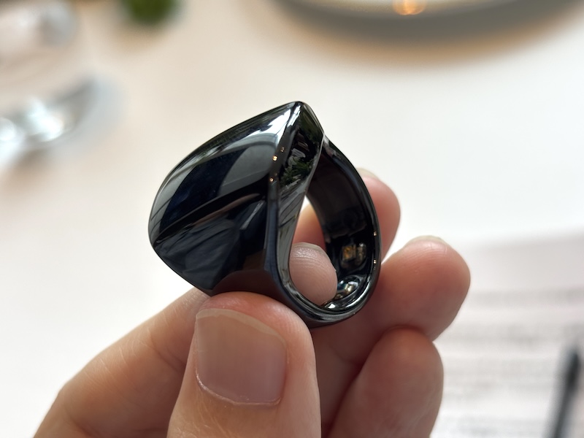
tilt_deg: -44.4
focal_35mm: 52
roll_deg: +15.8
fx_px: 877
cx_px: 292
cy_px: 219
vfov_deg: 28.0
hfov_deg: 36.8
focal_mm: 5.96
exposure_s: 1/256
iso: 32
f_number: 1.6
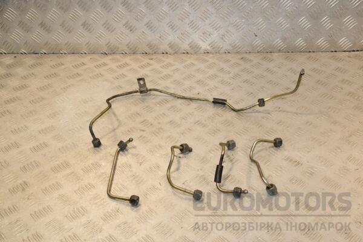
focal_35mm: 42
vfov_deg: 31.9
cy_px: 121
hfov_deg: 46.4
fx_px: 423
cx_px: 182
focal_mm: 28
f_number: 9
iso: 800
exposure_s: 1/200
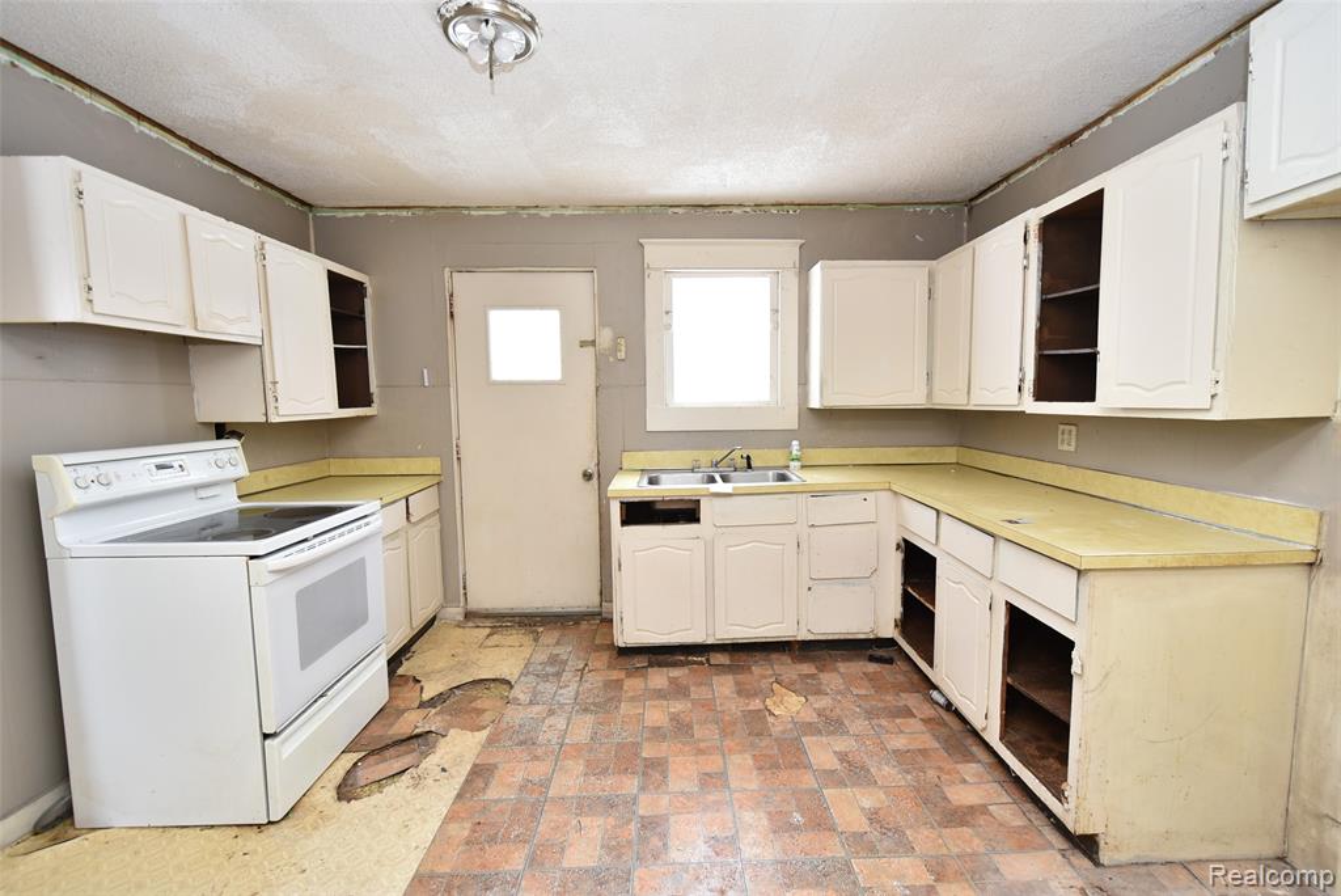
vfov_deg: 77.4
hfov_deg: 100.4
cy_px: 448
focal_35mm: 15
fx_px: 559
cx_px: 670
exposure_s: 1/13
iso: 250
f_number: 4.5
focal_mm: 10
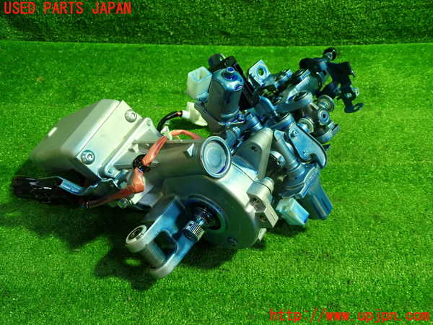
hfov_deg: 60.0
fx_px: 375
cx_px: 216
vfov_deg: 46.8
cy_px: 162
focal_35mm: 30
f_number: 2.3
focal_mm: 5.4
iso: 320
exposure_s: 1/30
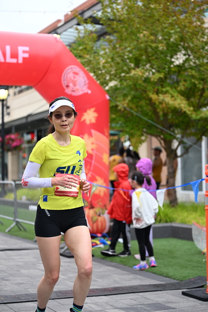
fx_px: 624
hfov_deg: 18.9
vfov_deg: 28.1
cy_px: 156
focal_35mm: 72
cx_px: 104
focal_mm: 72
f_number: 2.8
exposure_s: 1/1600
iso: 1000
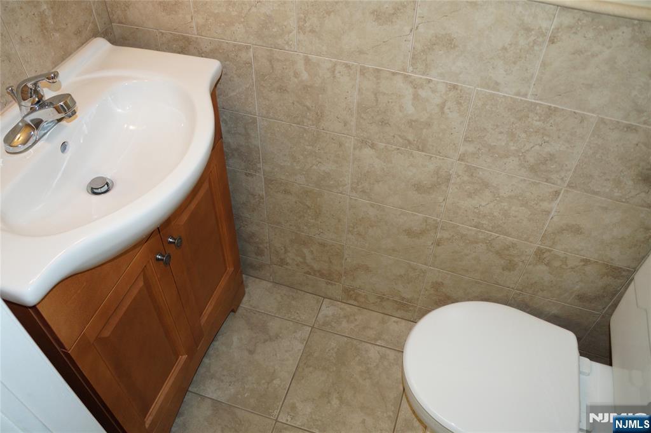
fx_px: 488
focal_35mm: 27
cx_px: 326
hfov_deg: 67.4
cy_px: 216
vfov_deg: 47.9
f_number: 4
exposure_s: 1/160
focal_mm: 18
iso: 800
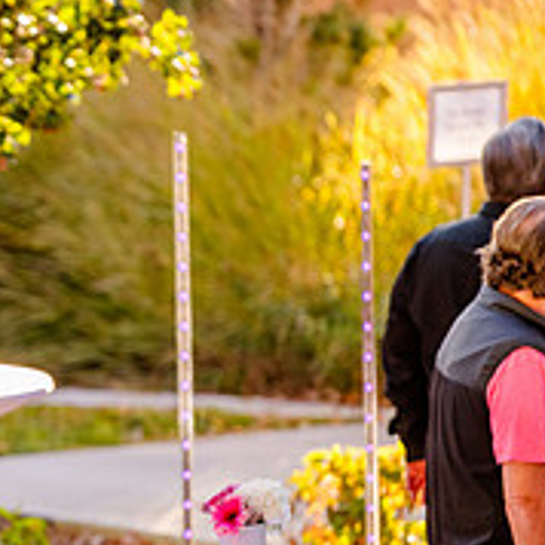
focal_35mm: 585
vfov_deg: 3.0
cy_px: 368
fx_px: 10420
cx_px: -139
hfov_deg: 3.0
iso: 1000
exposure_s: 1/1250
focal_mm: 200
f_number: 2.8
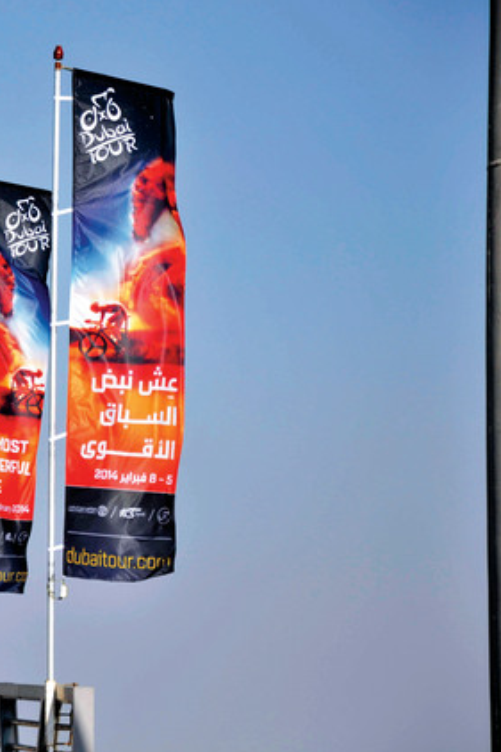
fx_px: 4988
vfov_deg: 8.6
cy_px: 377
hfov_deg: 5.7
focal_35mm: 239
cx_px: -53
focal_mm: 105
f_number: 8
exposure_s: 1/1000
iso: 200
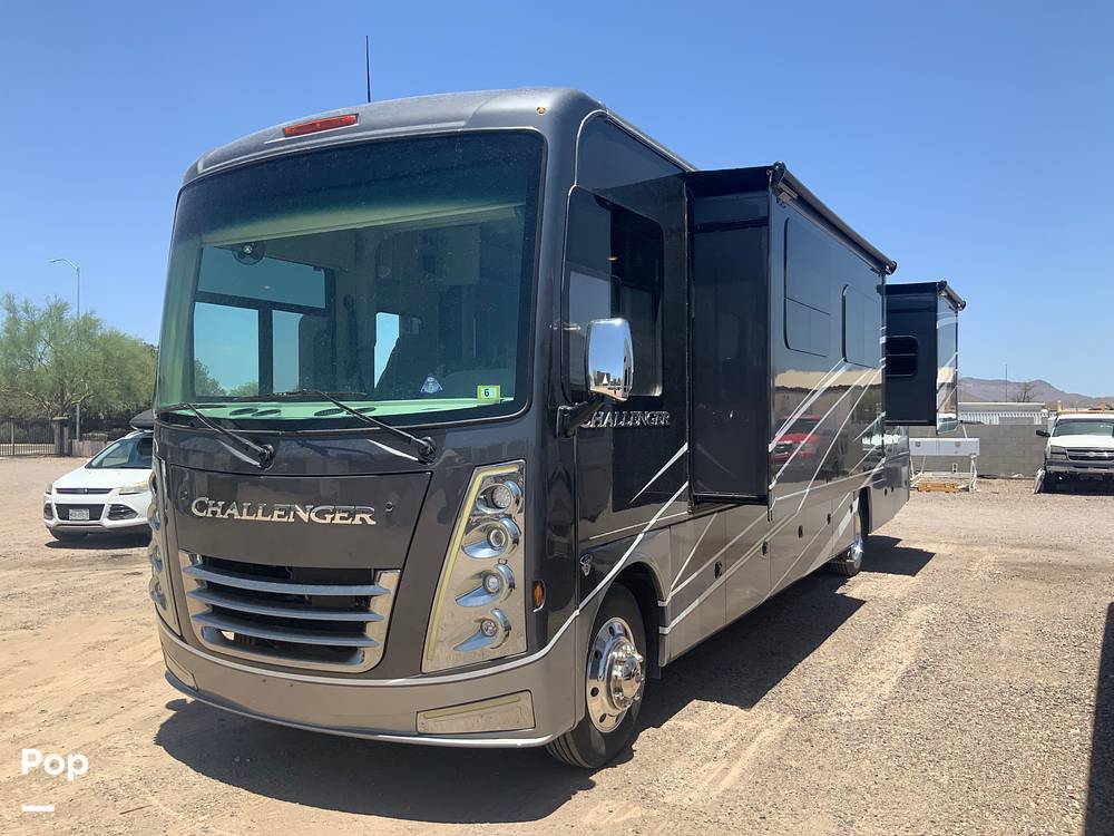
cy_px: 418
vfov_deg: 48.2
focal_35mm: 29
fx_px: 933
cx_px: 557
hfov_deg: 61.7
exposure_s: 1/1577
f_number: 1.8
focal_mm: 3
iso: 16
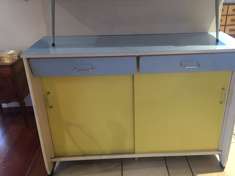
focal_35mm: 33
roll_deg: -0.7
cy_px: 86
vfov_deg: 42.9
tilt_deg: -26.0
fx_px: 224
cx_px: 133
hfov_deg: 55.2
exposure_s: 1/10
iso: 125
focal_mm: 4.15
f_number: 2.2
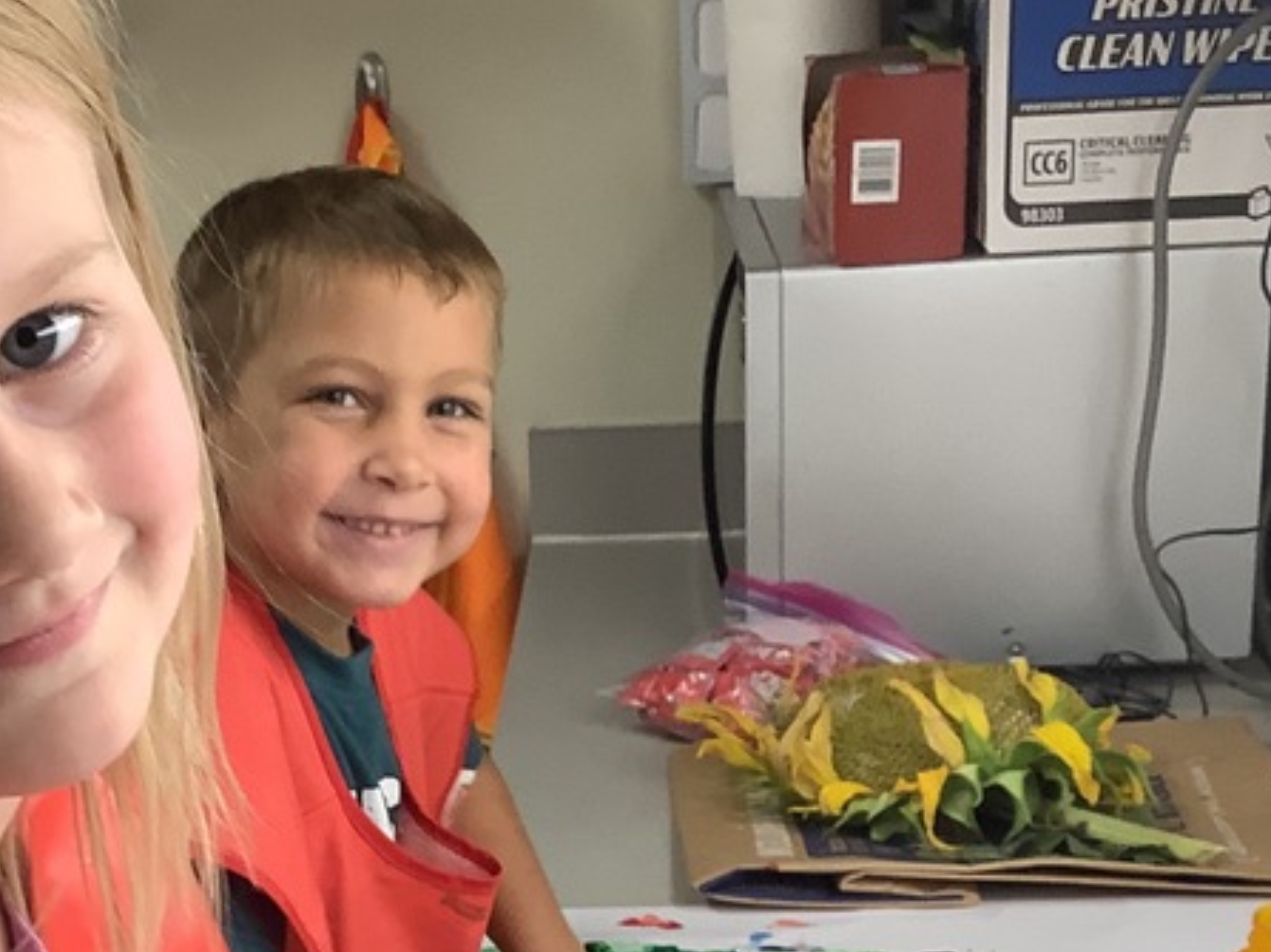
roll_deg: +4.5
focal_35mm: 71
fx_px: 2606
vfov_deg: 20.1
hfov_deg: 27.2
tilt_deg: -21.3
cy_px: 949
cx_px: 395
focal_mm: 3.3
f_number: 2.4
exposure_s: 1/60
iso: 100
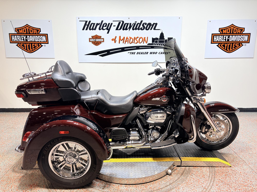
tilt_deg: -12.4
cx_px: 128
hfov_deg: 67.3
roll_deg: +0.6
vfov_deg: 53.1
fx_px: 193
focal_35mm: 26
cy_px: 96
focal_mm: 5.96
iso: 50
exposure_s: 1/120
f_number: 1.6
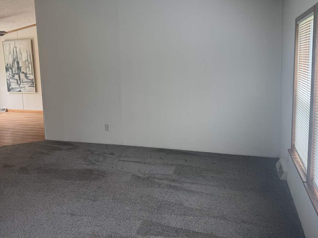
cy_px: 92
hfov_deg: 59.8
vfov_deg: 46.4
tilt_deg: -8.9
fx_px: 275
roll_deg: +2.2
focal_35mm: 30
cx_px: 142
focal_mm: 6.76
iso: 80
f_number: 1.78
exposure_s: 1/120
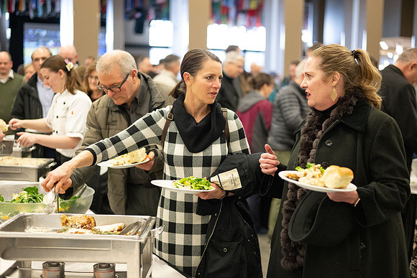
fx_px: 579
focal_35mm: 50
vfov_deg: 27.0
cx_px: 208
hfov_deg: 39.6
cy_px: 139
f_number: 1.8
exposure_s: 1/400
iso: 3200
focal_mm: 50
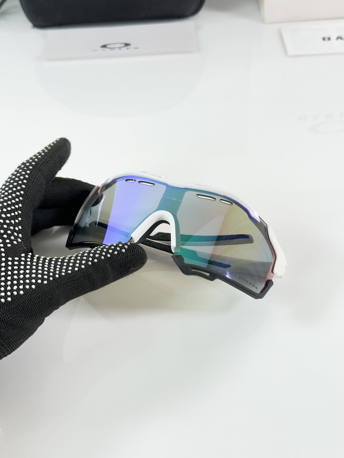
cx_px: 172
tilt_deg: -45.0
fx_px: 636
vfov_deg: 39.7
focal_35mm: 48
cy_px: 229
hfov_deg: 30.3
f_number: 1.78
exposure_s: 1/100
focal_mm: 6.86
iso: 100
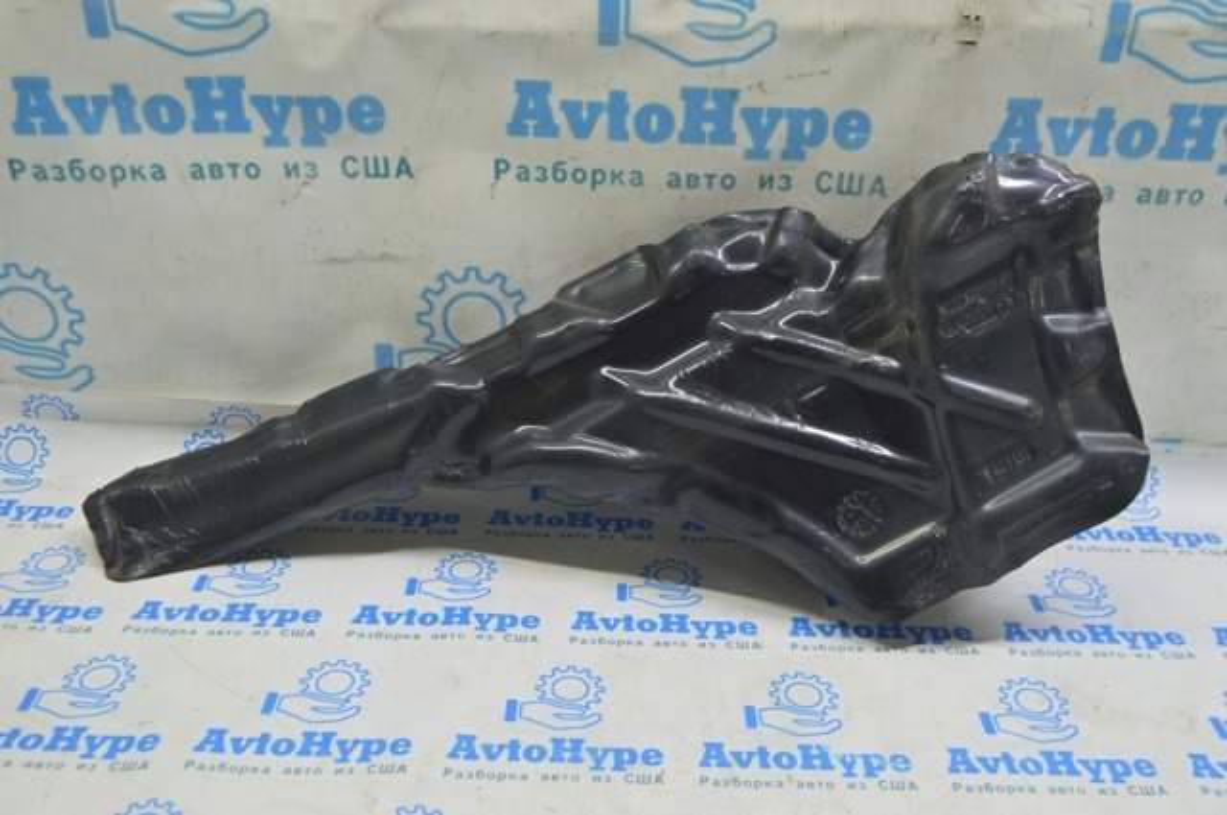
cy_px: 408
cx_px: 614
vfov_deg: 36.8
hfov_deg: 53.2
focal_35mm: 36
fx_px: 1225
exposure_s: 1/20
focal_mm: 24
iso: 400
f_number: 5.6
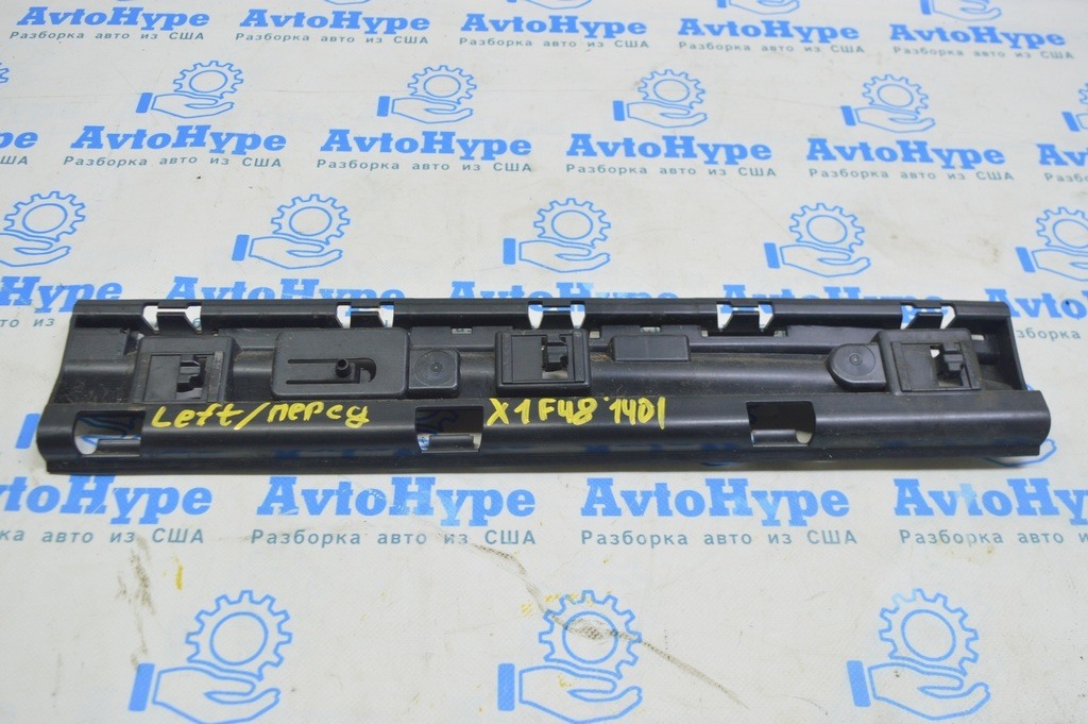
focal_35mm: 34
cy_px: 362
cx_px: 544
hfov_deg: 55.1
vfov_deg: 38.3
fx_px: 1042
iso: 400
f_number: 5.6
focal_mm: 23
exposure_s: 1/20
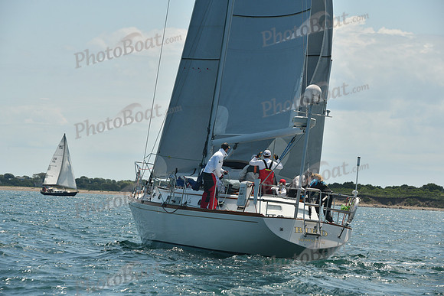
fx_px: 1912
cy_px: 148
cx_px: 222
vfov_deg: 8.9
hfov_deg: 13.2
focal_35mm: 155
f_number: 9
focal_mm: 155
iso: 320
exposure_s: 1/640
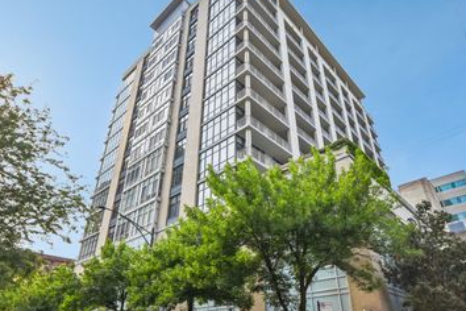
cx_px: 245
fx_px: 315
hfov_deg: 72.9
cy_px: 179
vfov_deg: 52.3
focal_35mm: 24
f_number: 8
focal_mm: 11.5
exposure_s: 1/800
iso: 500
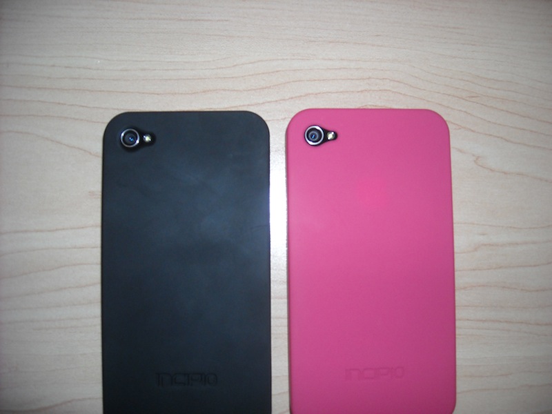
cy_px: 207
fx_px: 558
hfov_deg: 52.6
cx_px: 276
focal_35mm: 35
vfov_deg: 40.7
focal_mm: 5.7
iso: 200
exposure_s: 1/60
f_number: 5.6
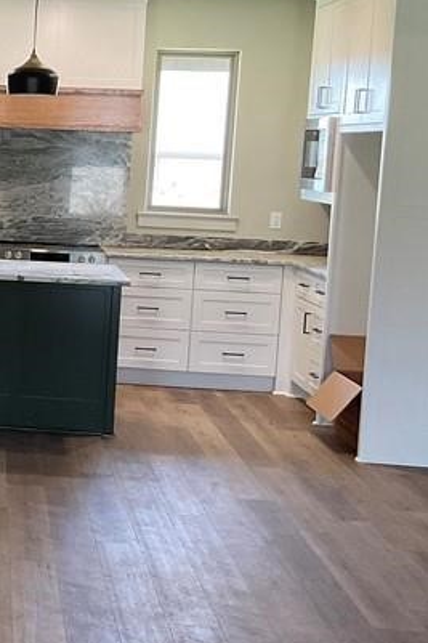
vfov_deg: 26.3
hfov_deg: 16.6
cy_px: 269
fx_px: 1374
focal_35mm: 77
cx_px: -155
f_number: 1.8
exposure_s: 1/60
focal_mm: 3
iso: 80
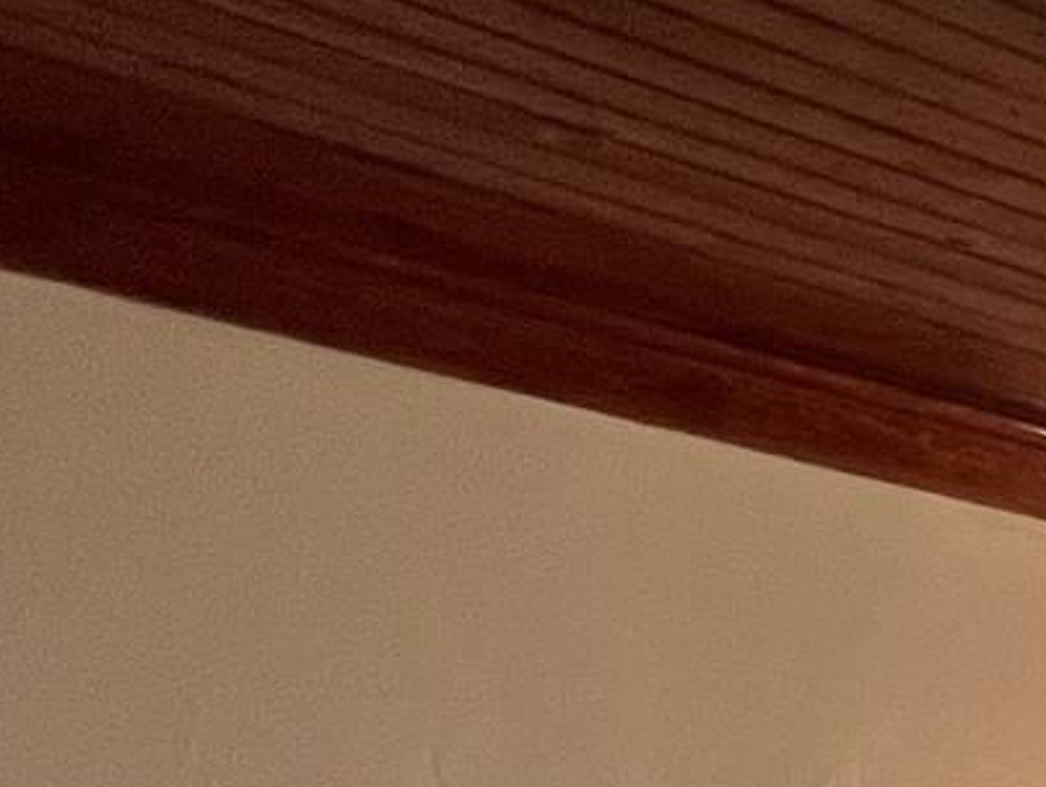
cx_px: 2061
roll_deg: -0.5
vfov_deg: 16.9
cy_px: 1553
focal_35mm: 66
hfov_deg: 19.0
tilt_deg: -8.4
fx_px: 1996
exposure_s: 1/60
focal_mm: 1.57
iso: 160
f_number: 1.8
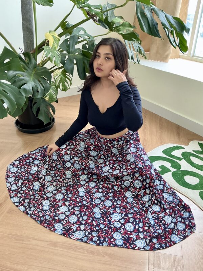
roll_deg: -1.5
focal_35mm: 29
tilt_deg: -29.7
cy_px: 136
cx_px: 102
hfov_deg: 48.2
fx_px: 227
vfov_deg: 61.7
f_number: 1.8
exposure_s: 1/100
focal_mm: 3
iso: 50
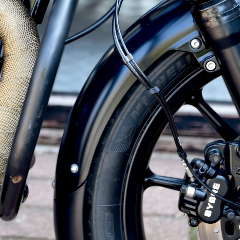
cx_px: 38
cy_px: -12
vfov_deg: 8.9
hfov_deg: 8.9
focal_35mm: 196
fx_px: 1537
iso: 100
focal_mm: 70
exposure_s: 1/40
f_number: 2.8
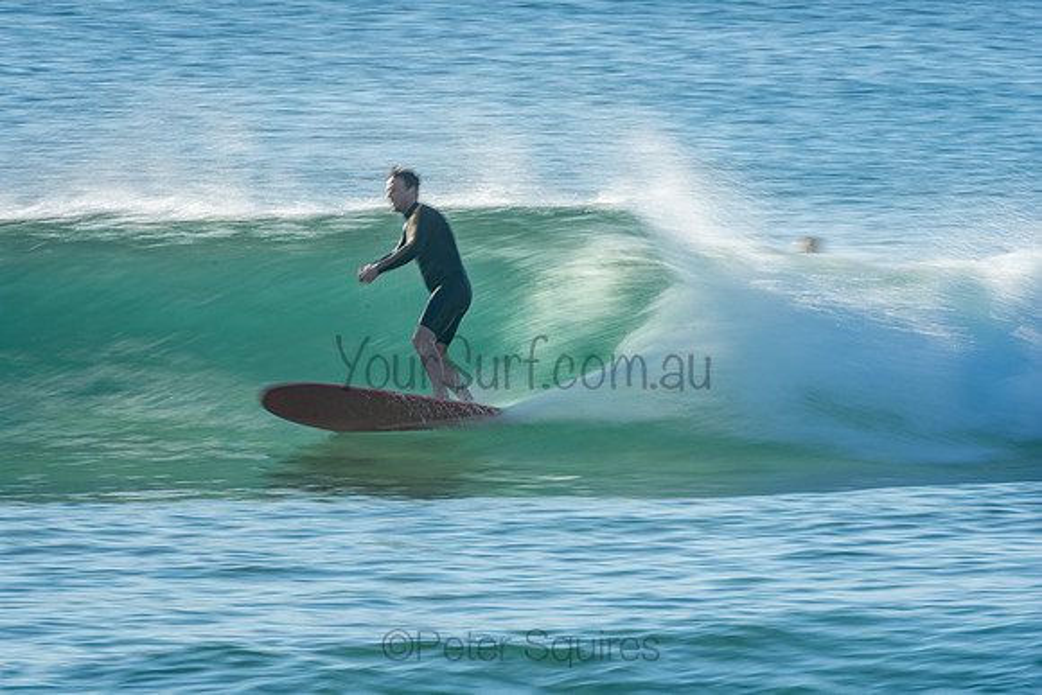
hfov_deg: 3.4
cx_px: 521
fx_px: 17370
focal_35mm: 600
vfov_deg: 2.3
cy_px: 348
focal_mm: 400
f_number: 20
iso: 100
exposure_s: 1/30
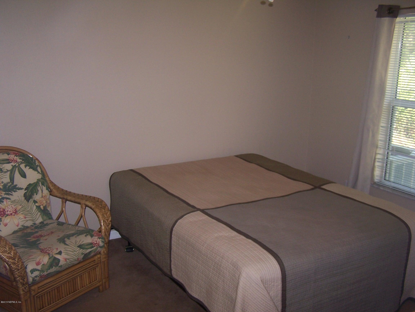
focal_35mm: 38
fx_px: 456
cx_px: 208
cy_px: 156
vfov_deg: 37.7
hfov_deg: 49.0
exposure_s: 1/60
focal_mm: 6.3
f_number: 2.8
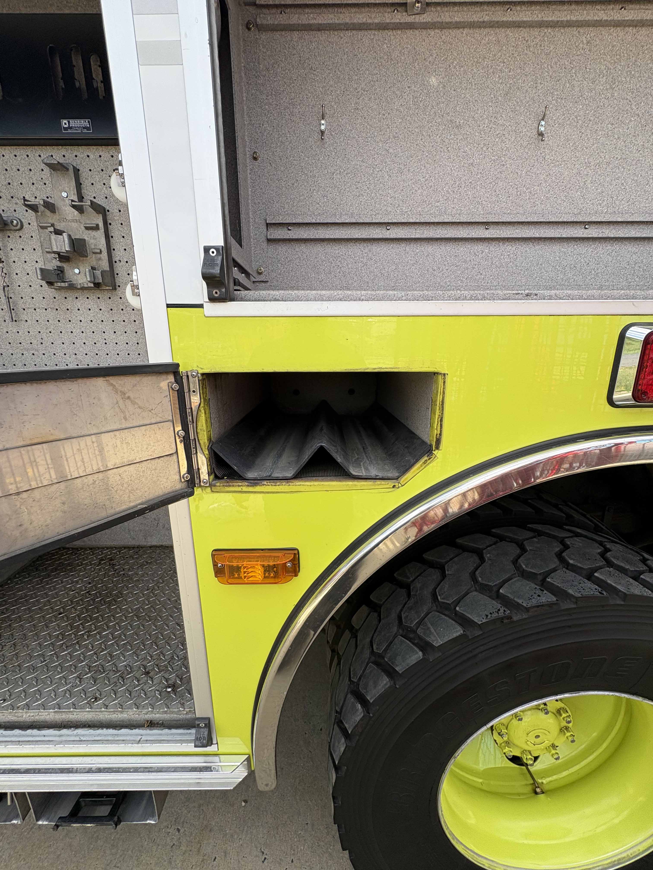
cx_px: 326
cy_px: 435
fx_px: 352
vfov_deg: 102.1
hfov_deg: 85.7
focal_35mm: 14
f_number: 2.2
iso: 40
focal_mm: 2.22
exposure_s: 1/610
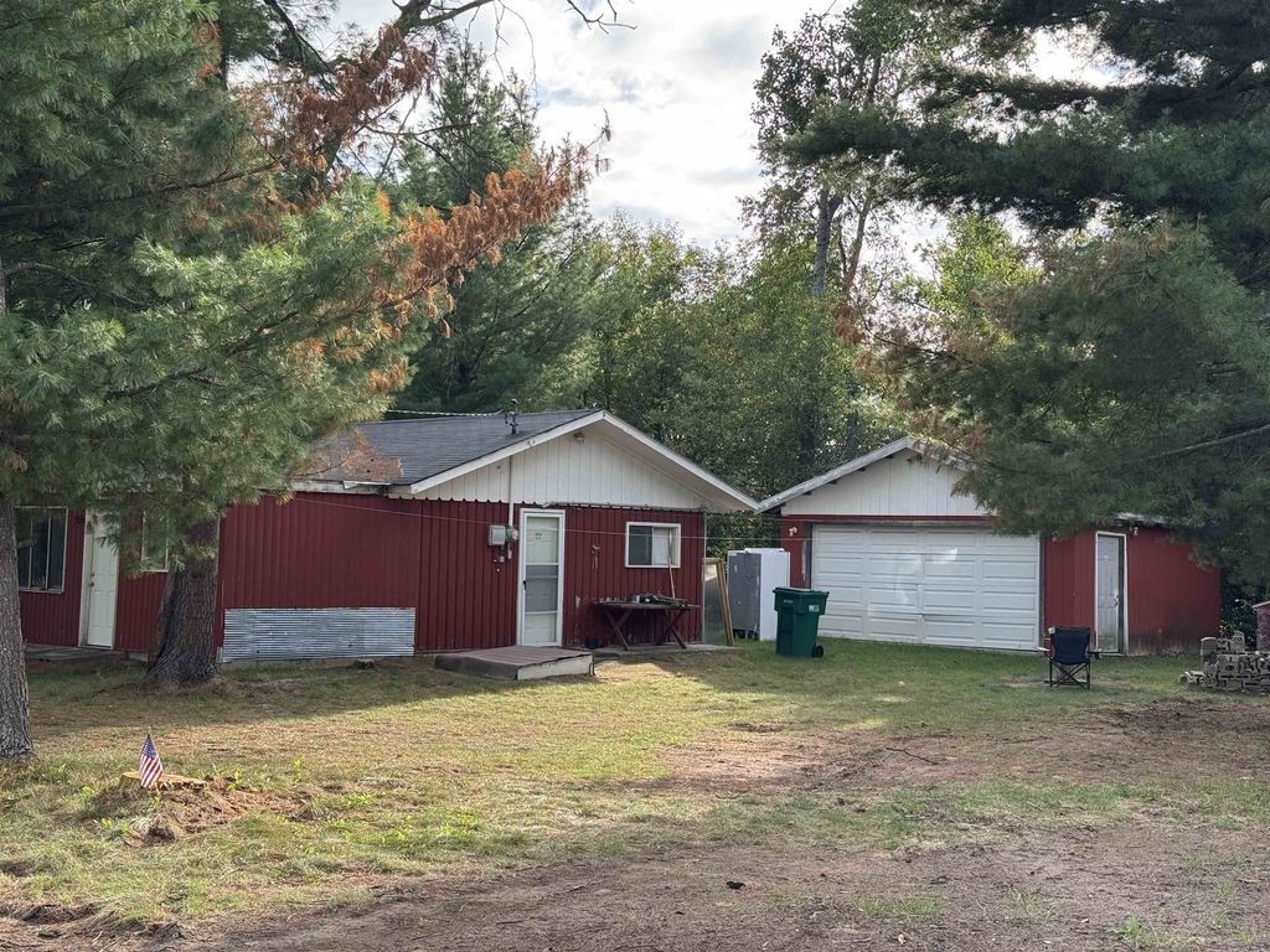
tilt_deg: +1.8
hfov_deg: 39.7
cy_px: 476
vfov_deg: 30.3
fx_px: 1761
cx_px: 635
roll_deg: -1.8
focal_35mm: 48
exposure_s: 1/792
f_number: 1.78
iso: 64
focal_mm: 6.76
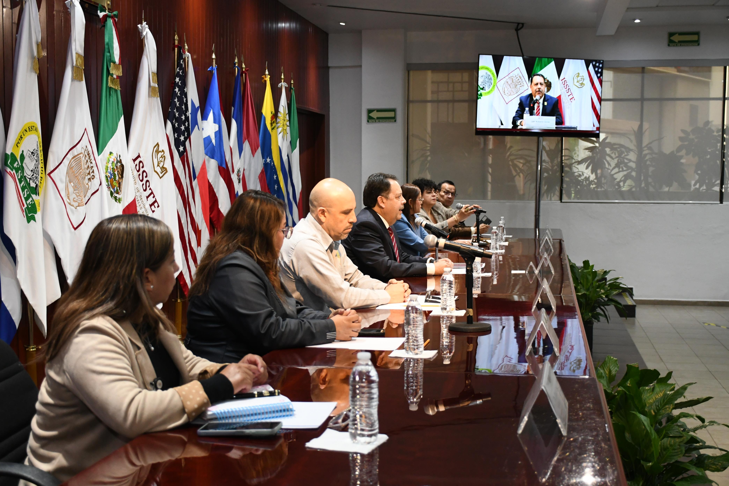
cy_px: 243
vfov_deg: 28.1
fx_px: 972
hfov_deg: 41.1
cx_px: 364
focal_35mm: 48
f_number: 4
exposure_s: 1/100
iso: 2000
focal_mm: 32
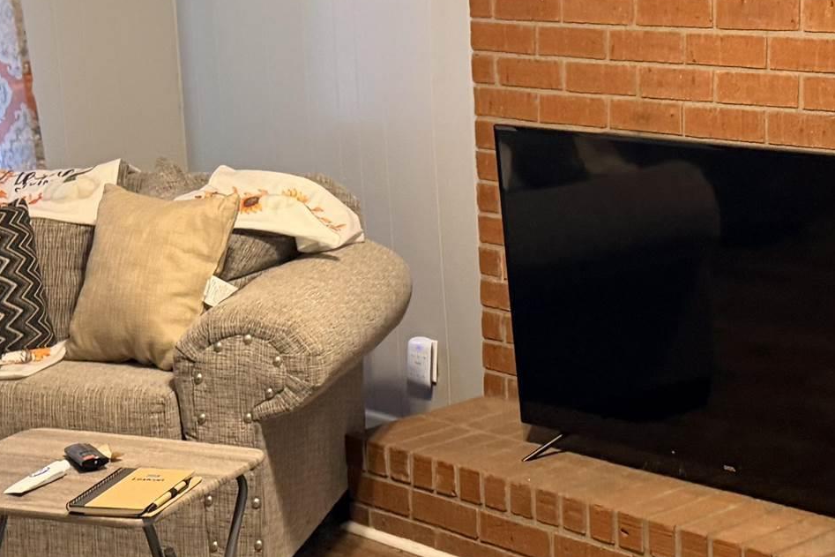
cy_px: 327
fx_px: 1878
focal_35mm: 81
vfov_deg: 16.8
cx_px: 516
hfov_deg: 25.0
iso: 320
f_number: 1.78
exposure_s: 1/60
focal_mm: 6.76
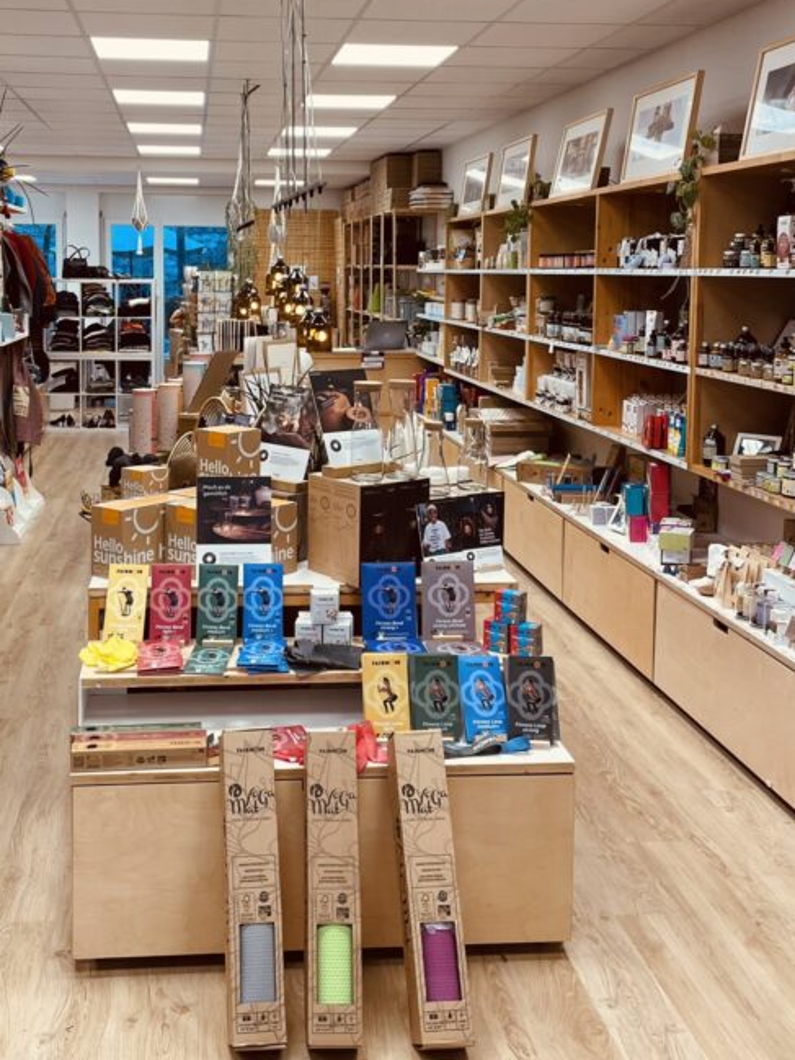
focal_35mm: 41
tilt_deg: -5.0
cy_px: 381
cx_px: 287
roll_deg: +0.3
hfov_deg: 34.9
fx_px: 1255
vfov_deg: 45.3
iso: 64
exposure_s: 1/100
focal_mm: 4.2
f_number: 1.6
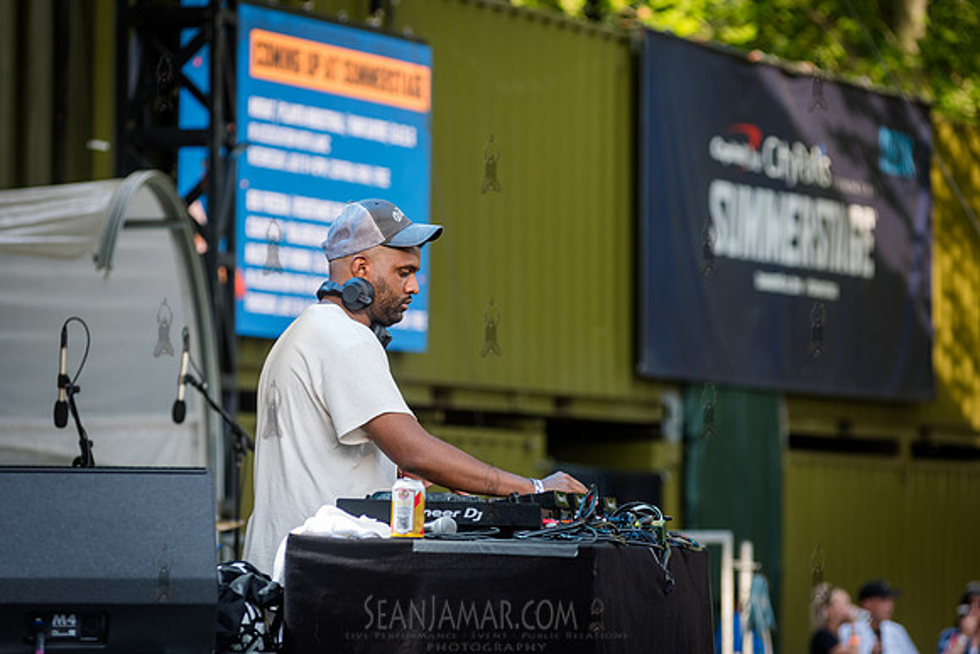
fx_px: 4731
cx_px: 490
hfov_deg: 11.8
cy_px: 327
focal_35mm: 174
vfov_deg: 7.9
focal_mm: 170
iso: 320
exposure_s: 1/320
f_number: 4.5
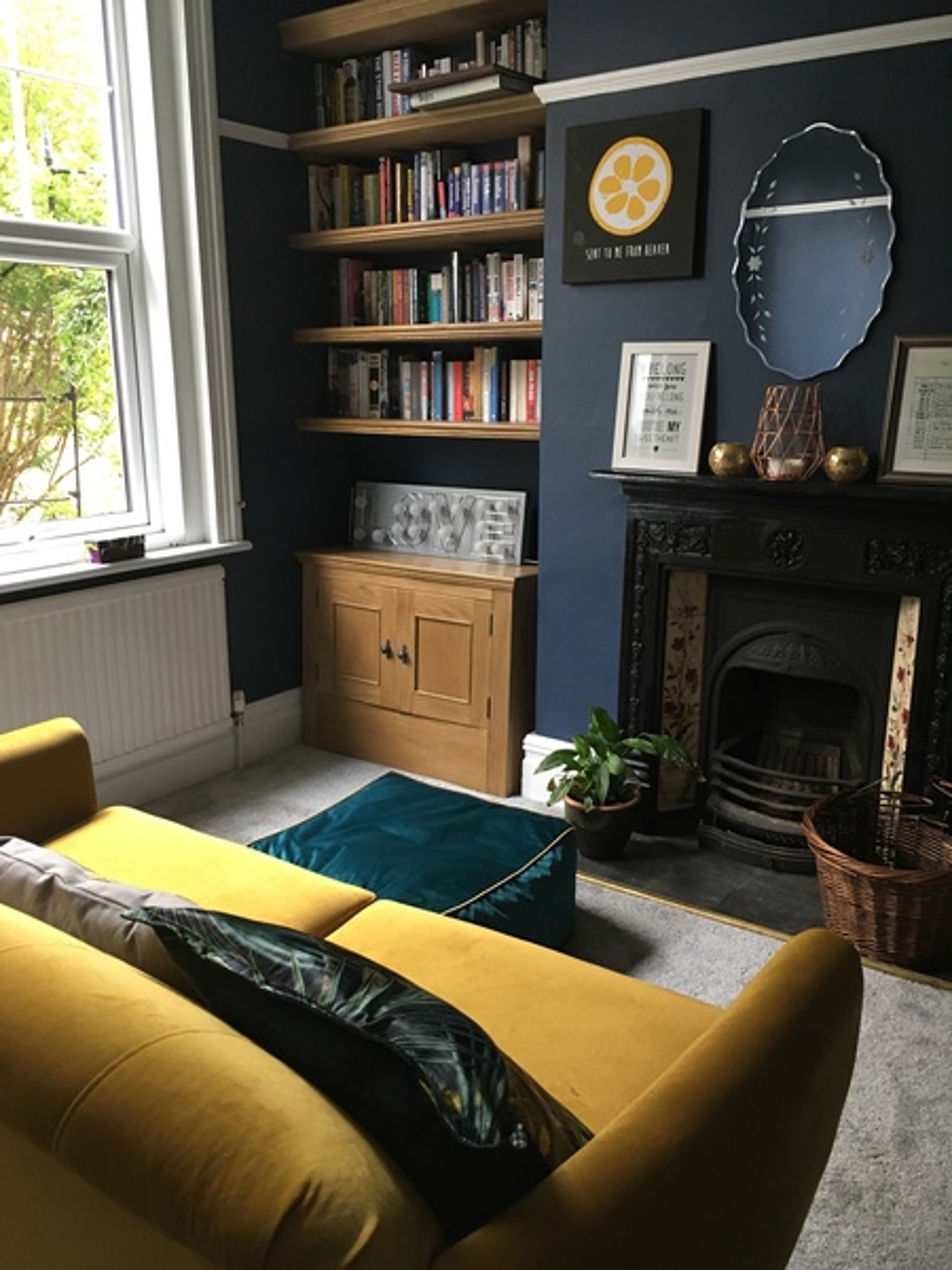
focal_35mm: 29
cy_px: 635
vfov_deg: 61.7
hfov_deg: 48.2
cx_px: 476
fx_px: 1063
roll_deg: -0.8
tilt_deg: -13.2
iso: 160
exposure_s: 1/33
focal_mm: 4.15
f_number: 2.2
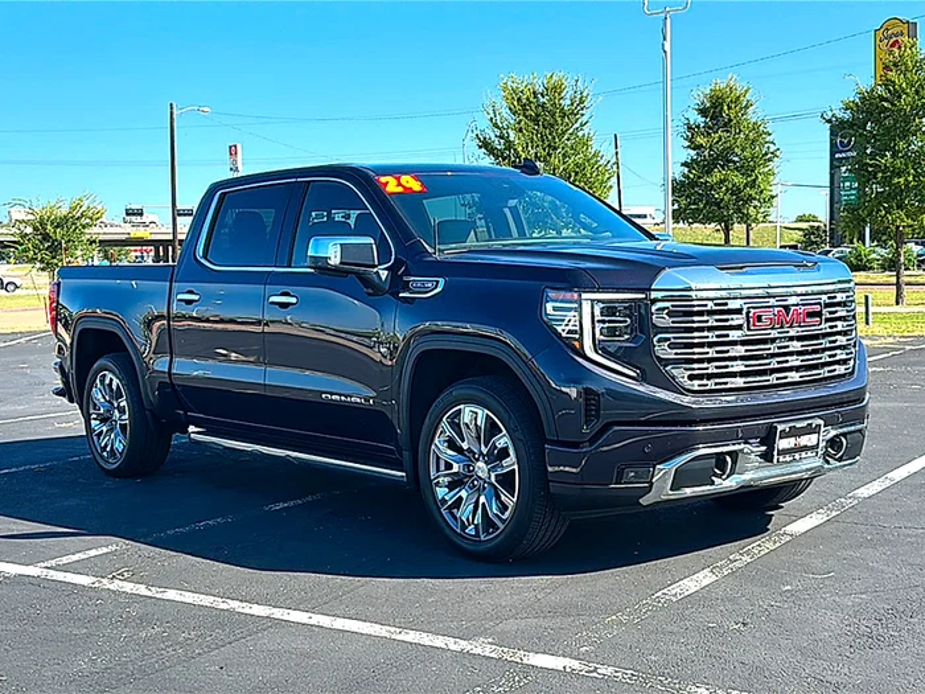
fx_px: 1069
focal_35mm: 40
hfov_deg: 46.8
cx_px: 462
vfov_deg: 36.0
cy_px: 347
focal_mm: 6.86
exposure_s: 1/2421
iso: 80
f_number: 1.78
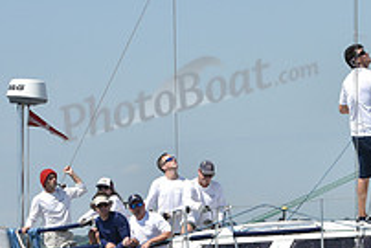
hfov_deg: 7.1
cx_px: 415
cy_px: 164
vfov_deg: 4.8
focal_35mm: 287
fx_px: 2960
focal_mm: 100
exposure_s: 1/1250
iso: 250
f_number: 8
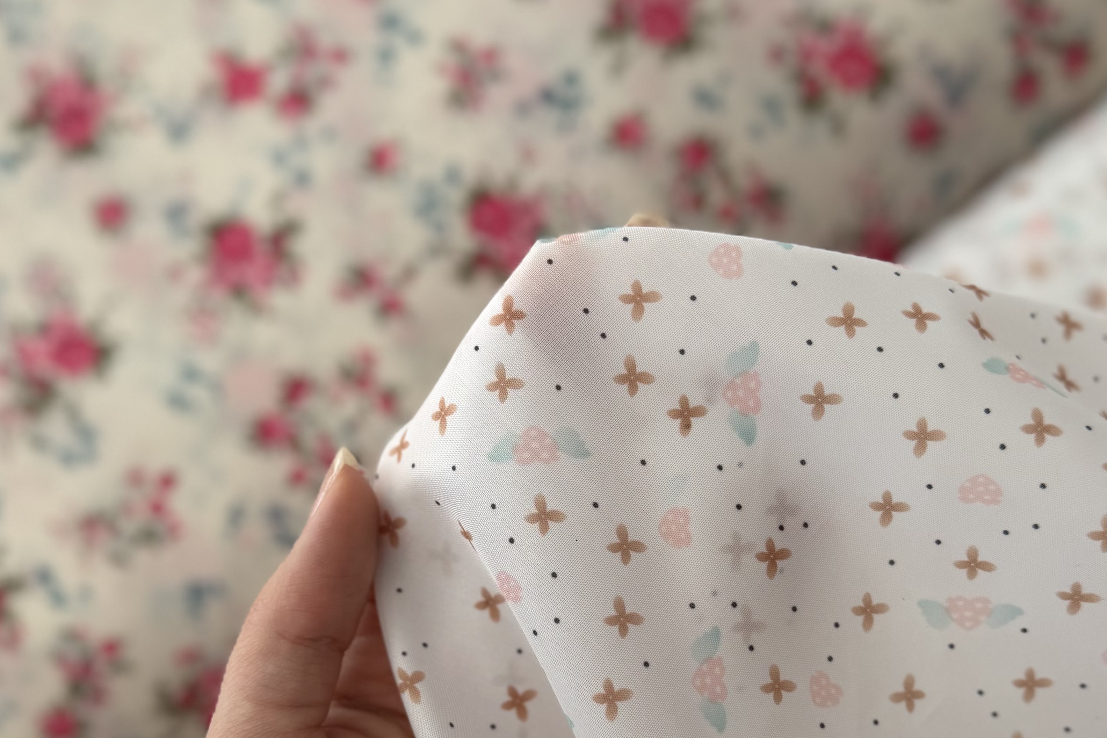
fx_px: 1384
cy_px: 567
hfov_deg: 43.5
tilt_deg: -79.7
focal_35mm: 45
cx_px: 623
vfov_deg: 29.3
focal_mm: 6.76
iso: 80
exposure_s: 1/735
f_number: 1.78
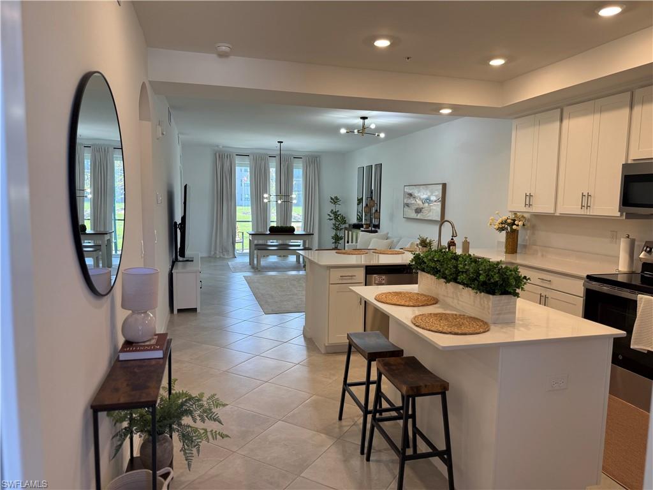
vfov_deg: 56.8
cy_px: 245
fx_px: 453
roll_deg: -1.1
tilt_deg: -5.8
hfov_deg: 71.6
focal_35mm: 24
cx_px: 326
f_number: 1.78
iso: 64
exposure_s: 1/120
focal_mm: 6.76
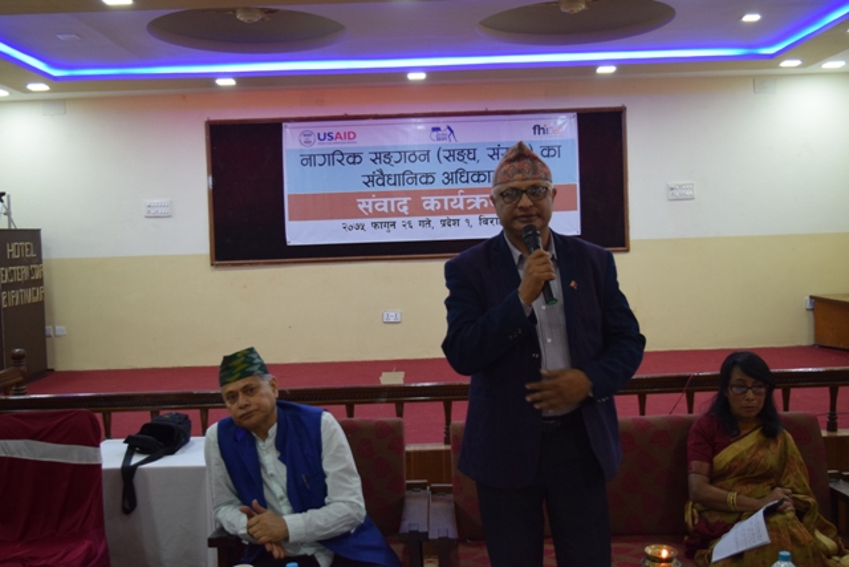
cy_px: 284
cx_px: 424
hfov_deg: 51.3
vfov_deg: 35.5
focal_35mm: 38
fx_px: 885
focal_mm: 25
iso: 1400
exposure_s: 1/60
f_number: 4
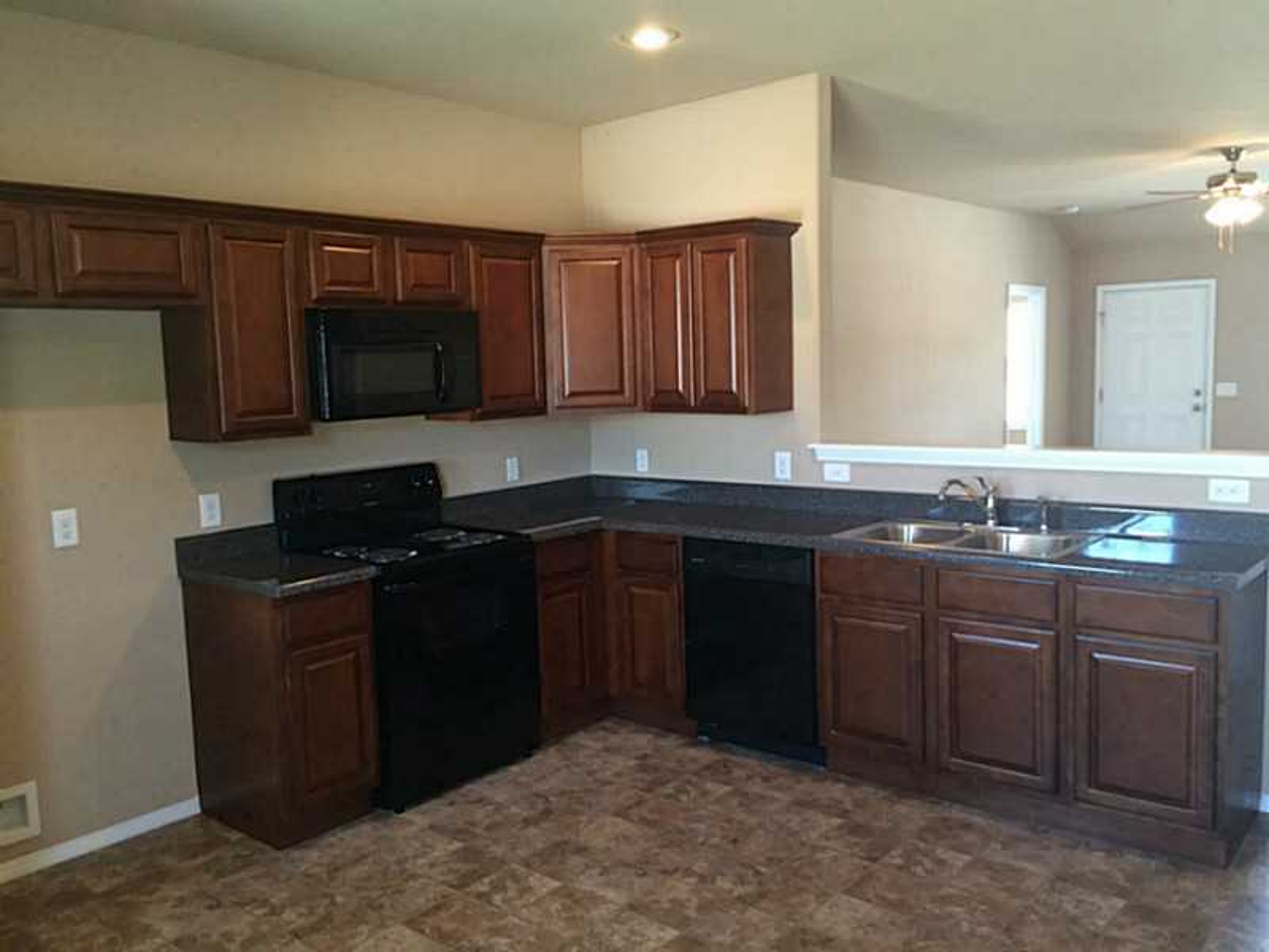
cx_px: 634
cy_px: 476
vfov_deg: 48.2
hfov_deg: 61.7
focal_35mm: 29
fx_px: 1063
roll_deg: +1.2
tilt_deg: -6.0
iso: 160
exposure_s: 1/30
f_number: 2.2
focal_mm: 4.15
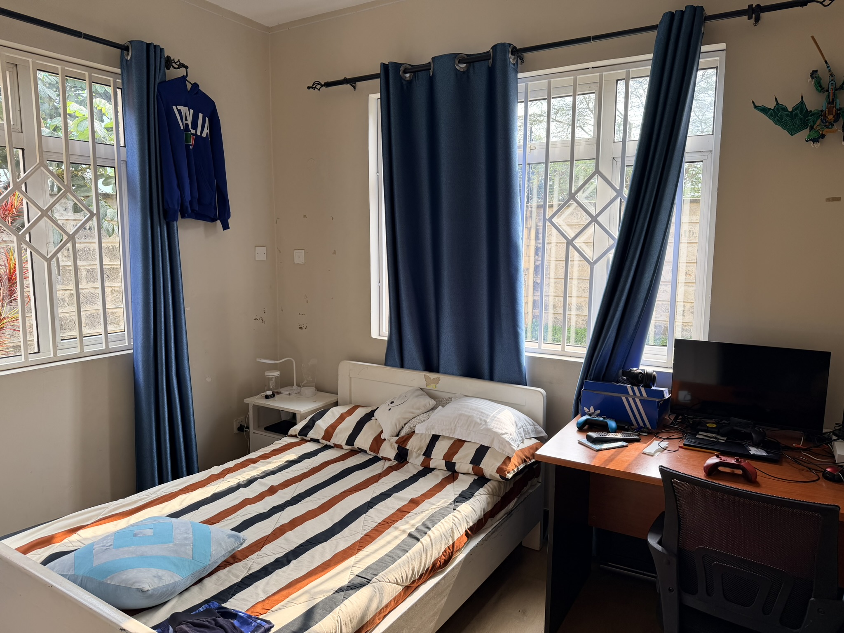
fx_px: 585
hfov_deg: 71.6
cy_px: 316
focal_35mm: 24
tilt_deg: -7.2
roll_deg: +0.5
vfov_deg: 56.8
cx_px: 422
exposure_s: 1/246
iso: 80
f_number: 1.78
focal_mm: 6.76
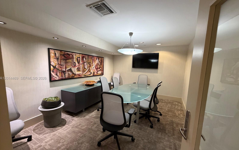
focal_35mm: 15
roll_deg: -1.5
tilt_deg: -5.0
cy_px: 78
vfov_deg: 74.7
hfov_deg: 101.5
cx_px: 120
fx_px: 98
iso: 320
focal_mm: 2.22
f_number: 2.2
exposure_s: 1/60
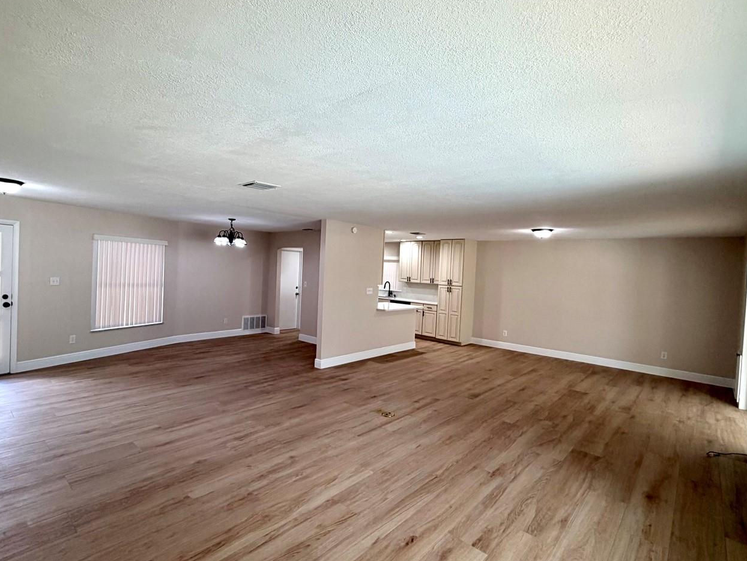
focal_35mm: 18
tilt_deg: -1.8
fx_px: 388
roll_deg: -2.8
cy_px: 277
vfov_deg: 71.6
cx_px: 360
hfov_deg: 87.7
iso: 160
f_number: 2.2
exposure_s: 1/120
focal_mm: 2.22
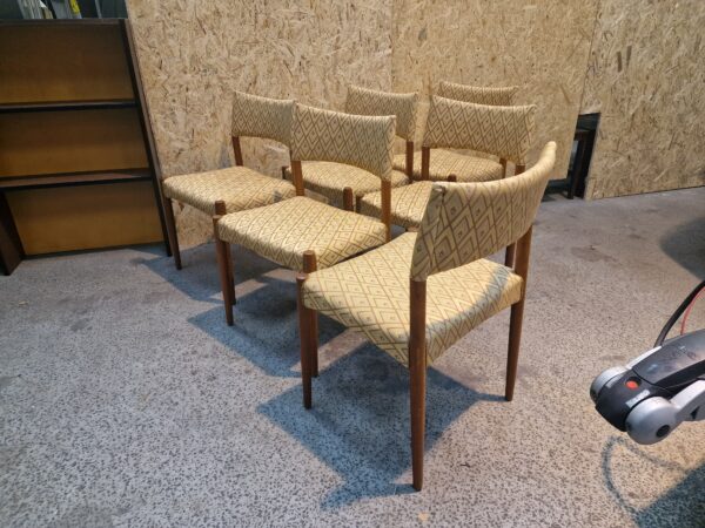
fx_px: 468
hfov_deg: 73.9
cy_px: 264
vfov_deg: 58.9
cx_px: 352
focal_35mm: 23
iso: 500
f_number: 1.8
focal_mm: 6.4
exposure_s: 1/100
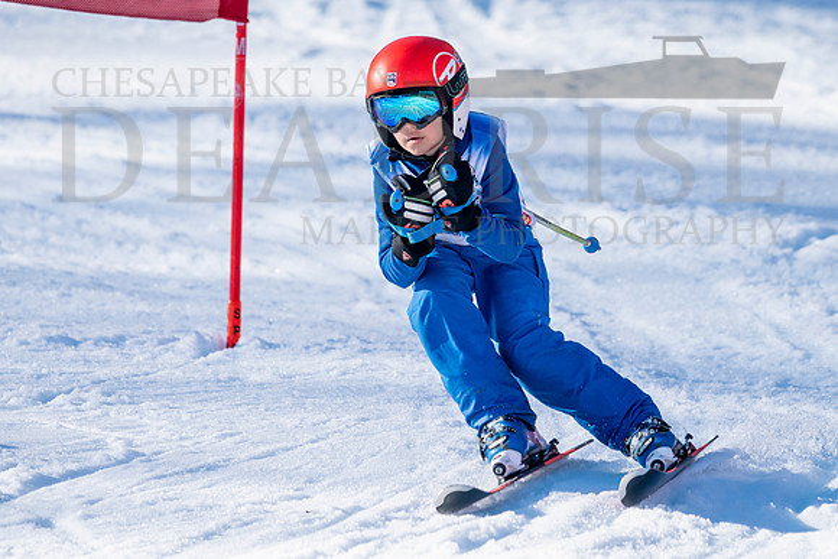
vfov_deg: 1.9
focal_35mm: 740
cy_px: 205
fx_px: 17236
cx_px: 444
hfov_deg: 2.8
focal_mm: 560
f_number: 8
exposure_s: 1/3200
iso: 640
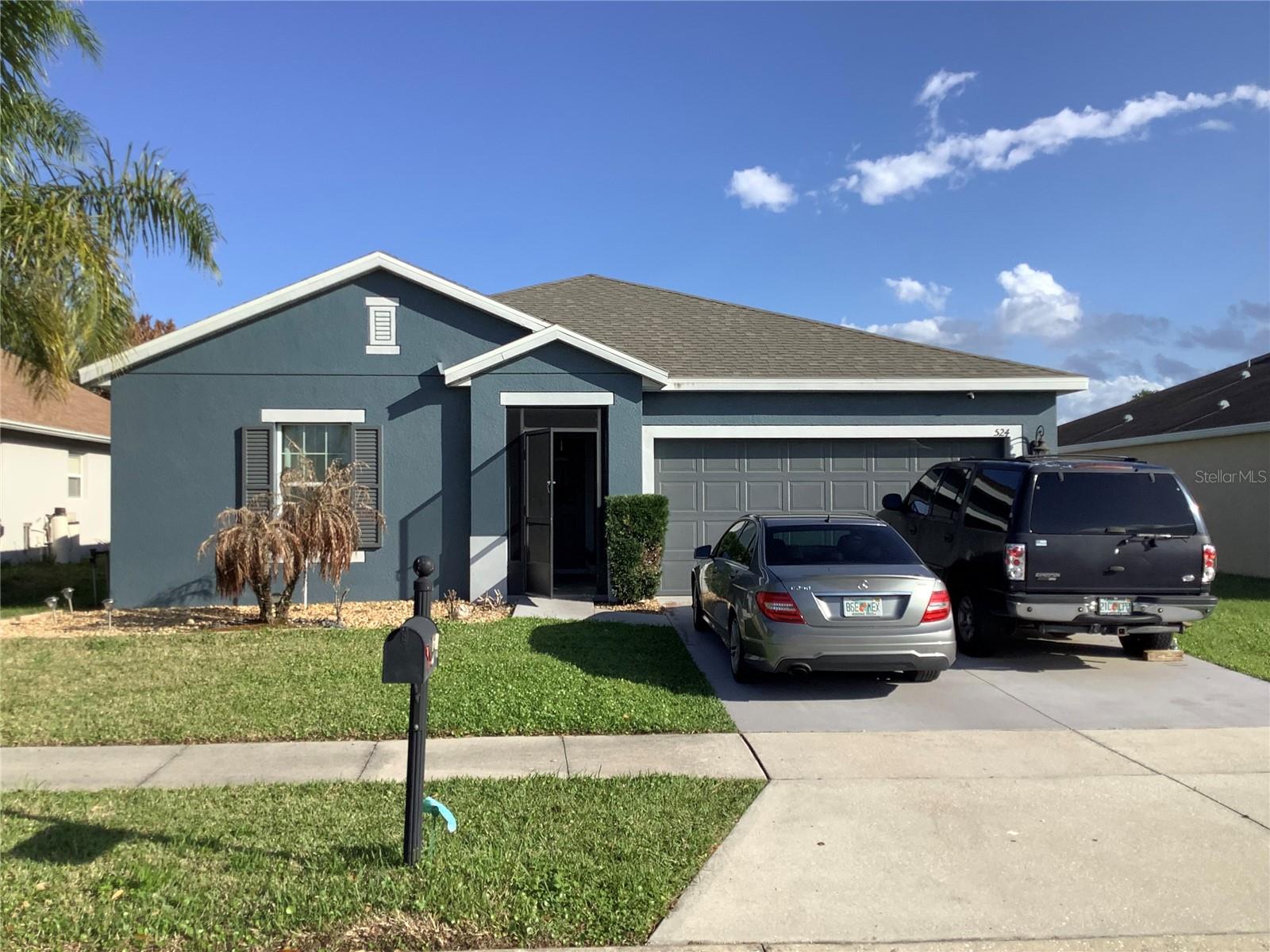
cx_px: 635
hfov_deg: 58.4
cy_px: 476
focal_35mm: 31
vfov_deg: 45.4
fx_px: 1137
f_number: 2.4
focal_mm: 3.3
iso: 25
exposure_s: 1/1294
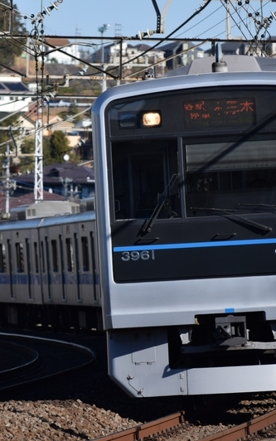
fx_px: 4701
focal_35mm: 391
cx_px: 80
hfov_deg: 3.4
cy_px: 220
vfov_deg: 5.4
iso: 100
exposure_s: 1/800
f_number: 5.6
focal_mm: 170
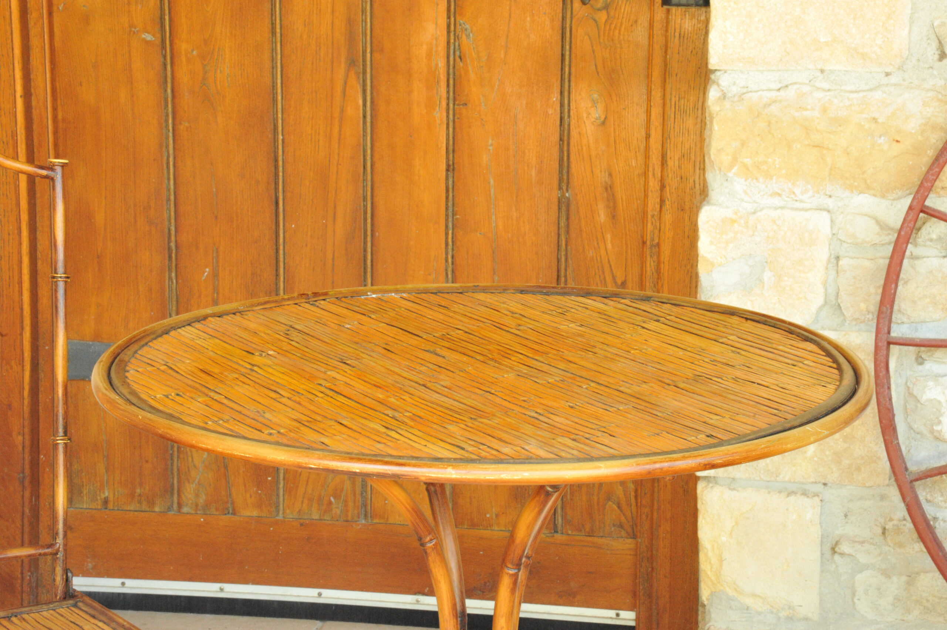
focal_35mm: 110
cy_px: 315
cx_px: 474
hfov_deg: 18.6
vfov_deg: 12.4
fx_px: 2891
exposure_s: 1/30
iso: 6400
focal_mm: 110
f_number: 22
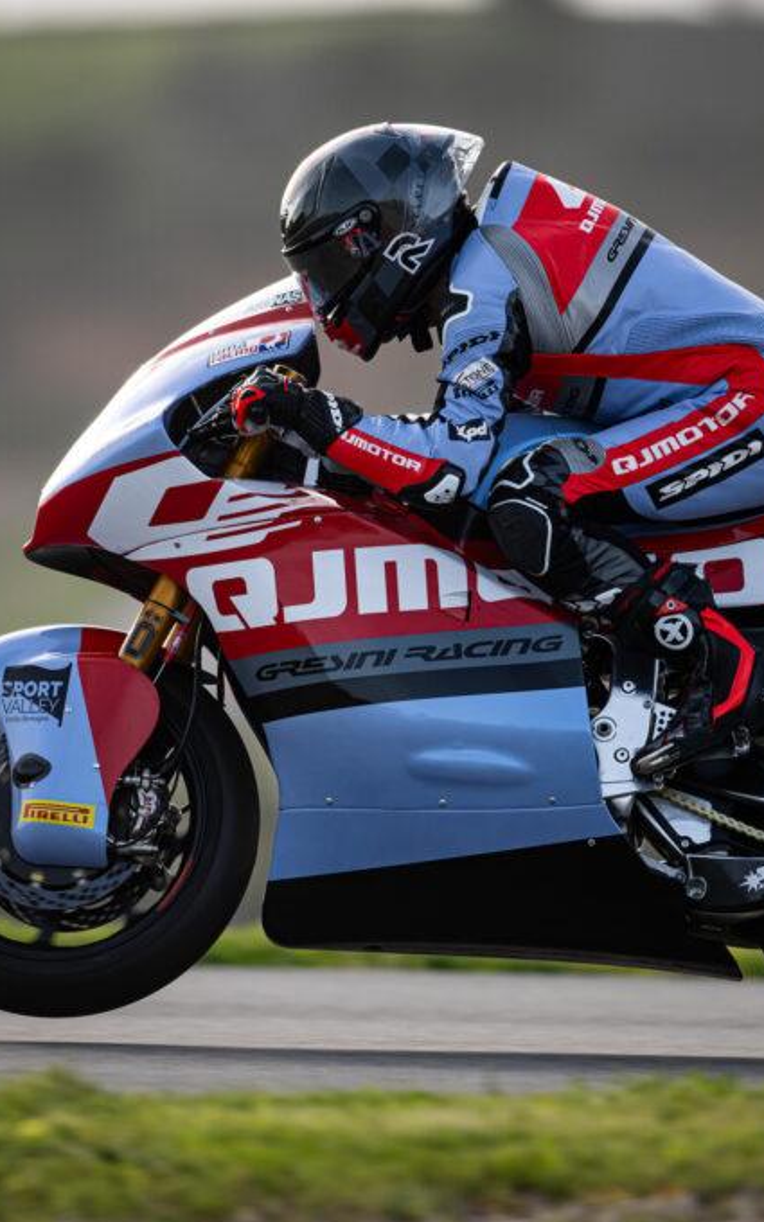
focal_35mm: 767
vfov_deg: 2.7
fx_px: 25552
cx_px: 381
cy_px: 612
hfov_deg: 1.7
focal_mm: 500
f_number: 5
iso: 320
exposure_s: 1/1600
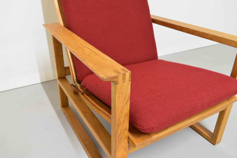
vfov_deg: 41.7
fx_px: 207
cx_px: 118
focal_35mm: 32
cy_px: 79
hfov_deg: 59.5
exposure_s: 1/15
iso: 1600
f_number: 6.3
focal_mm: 21
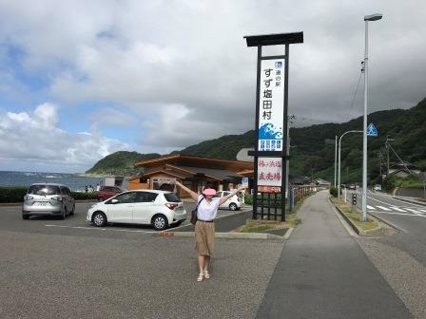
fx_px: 345
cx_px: 213
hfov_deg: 63.4
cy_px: 160
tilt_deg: +4.4
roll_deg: -2.7
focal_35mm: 28
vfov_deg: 49.7
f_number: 1.8
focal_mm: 3.99
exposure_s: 1/3195
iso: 20
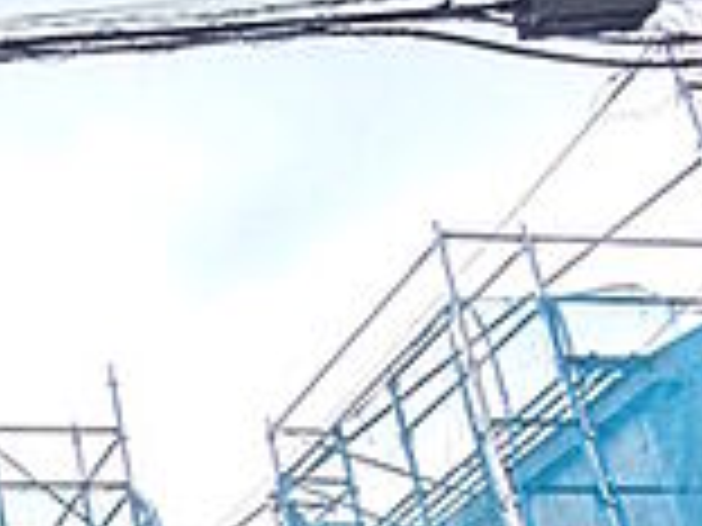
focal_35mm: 54
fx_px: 1095
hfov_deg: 26.0
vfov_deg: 20.7
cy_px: 895
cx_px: -356
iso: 47
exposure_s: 1/4367
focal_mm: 1.83
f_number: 2.2
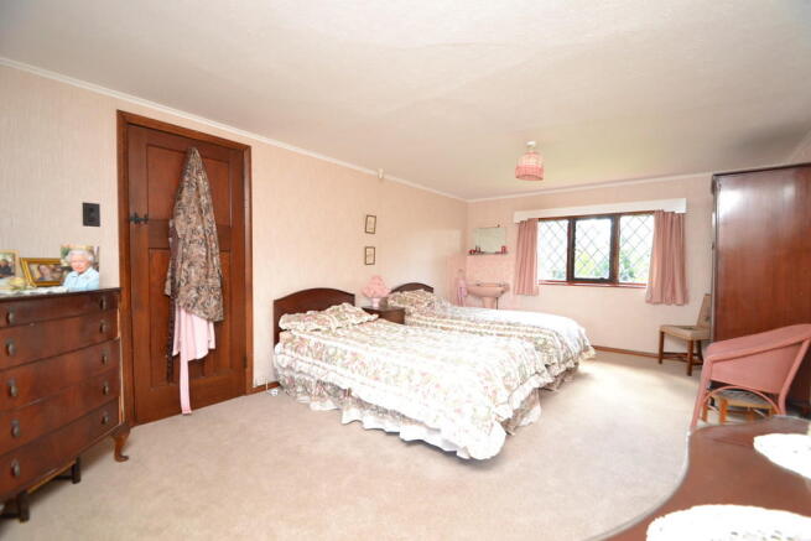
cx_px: 406
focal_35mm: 15
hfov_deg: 100.4
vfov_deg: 77.4
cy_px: 270
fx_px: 338
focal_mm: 10
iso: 720
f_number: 3.5
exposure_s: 1/60
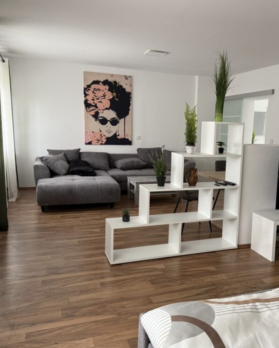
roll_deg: -1.9
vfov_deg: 55.7
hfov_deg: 45.1
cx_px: 187
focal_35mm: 32
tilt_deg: -6.5
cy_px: 173
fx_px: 330
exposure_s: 1/60
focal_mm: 6.76
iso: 320
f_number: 1.78
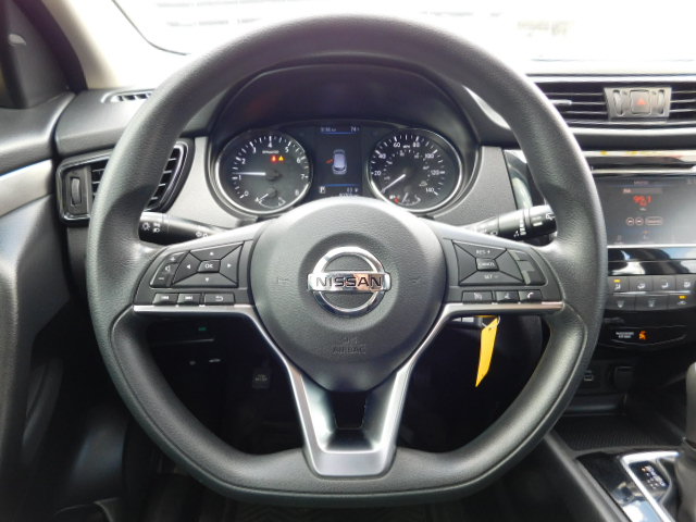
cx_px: 348
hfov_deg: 73.9
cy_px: 261
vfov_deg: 58.9
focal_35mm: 23
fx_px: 462
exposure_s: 1/30
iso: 140
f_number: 3
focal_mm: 4
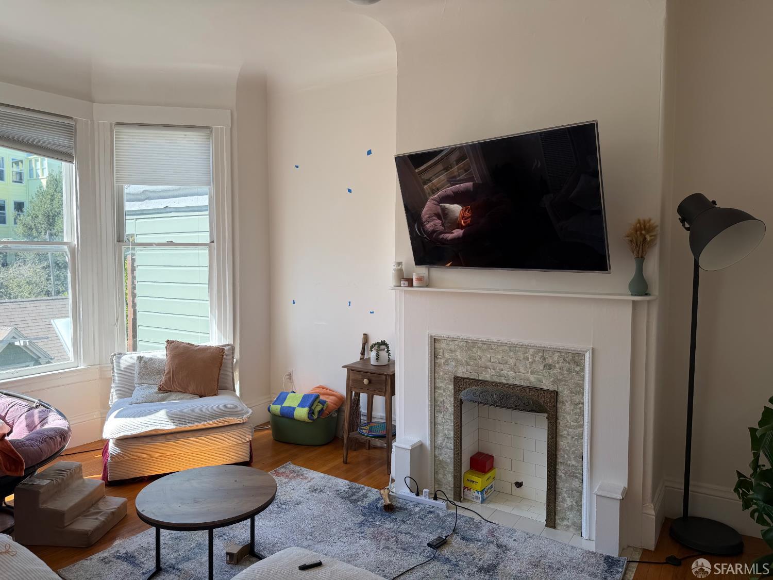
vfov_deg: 56.8
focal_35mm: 24
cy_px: 290
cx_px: 386
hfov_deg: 71.6
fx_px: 536
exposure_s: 1/421
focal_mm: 6.76
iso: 80
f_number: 1.78
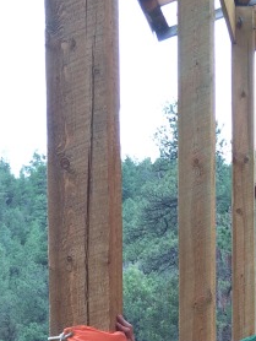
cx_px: 260
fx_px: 876
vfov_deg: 19.8
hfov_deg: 16.3
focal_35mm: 89
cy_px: 470
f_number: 2.2
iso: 40
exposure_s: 1/120
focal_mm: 4.15
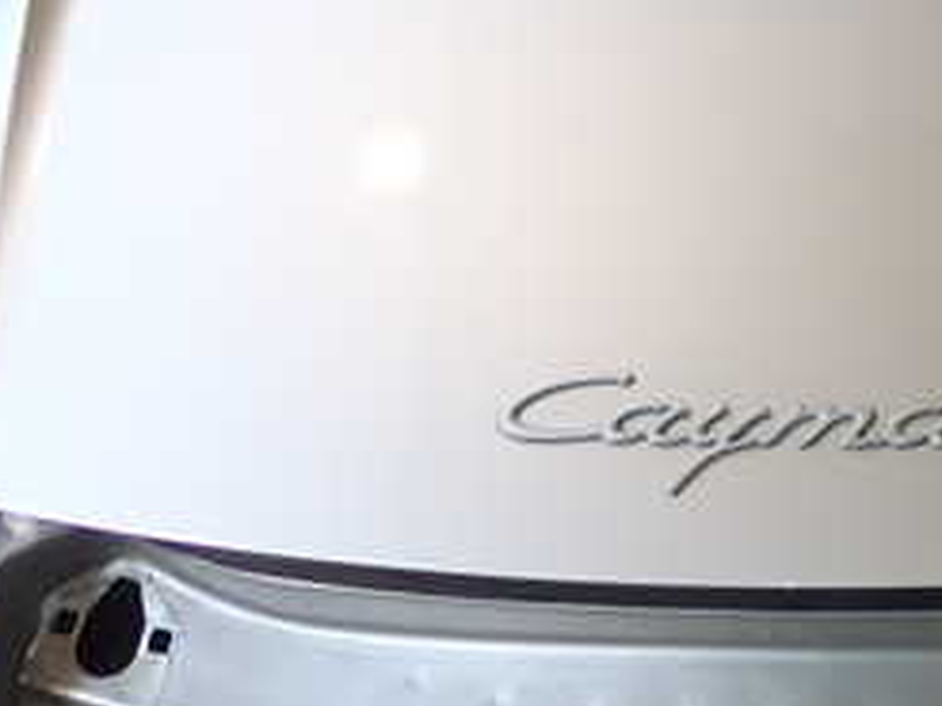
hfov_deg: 25.8
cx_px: 847
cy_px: -126
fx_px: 1986
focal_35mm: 73
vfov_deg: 19.1
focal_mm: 5.4
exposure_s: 1/60
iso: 125
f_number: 2.3
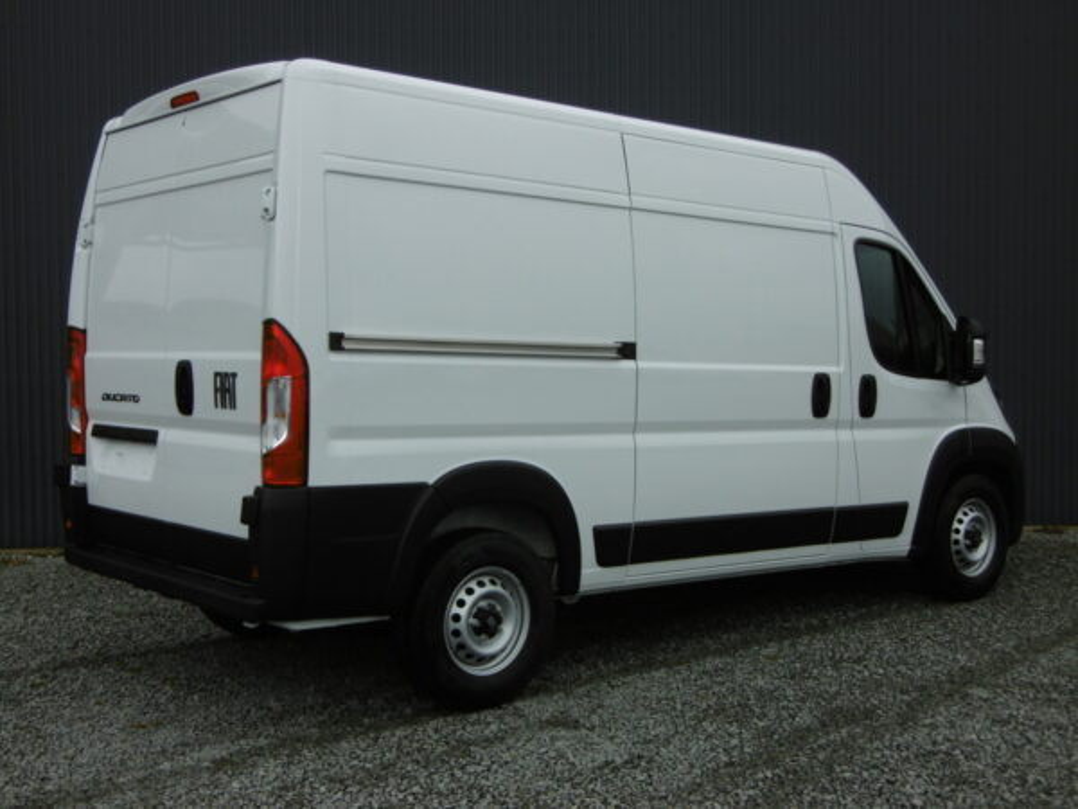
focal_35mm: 43
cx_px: 539
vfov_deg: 33.6
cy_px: 404
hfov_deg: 43.9
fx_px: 1339
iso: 100
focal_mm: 7.7
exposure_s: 1/1000
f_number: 3.8
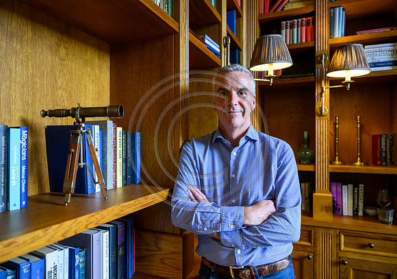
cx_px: 186
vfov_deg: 52.3
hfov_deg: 69.8
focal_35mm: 25
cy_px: 139
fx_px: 284
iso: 2500
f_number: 2.8
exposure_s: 1/125
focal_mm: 24
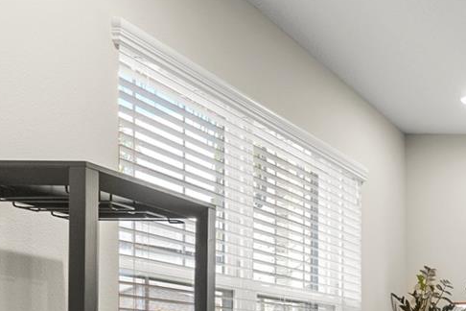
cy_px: 352
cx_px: 676
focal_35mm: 56
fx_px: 725
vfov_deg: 22.6
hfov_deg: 26.8
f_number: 8
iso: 400
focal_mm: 17
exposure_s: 1/3
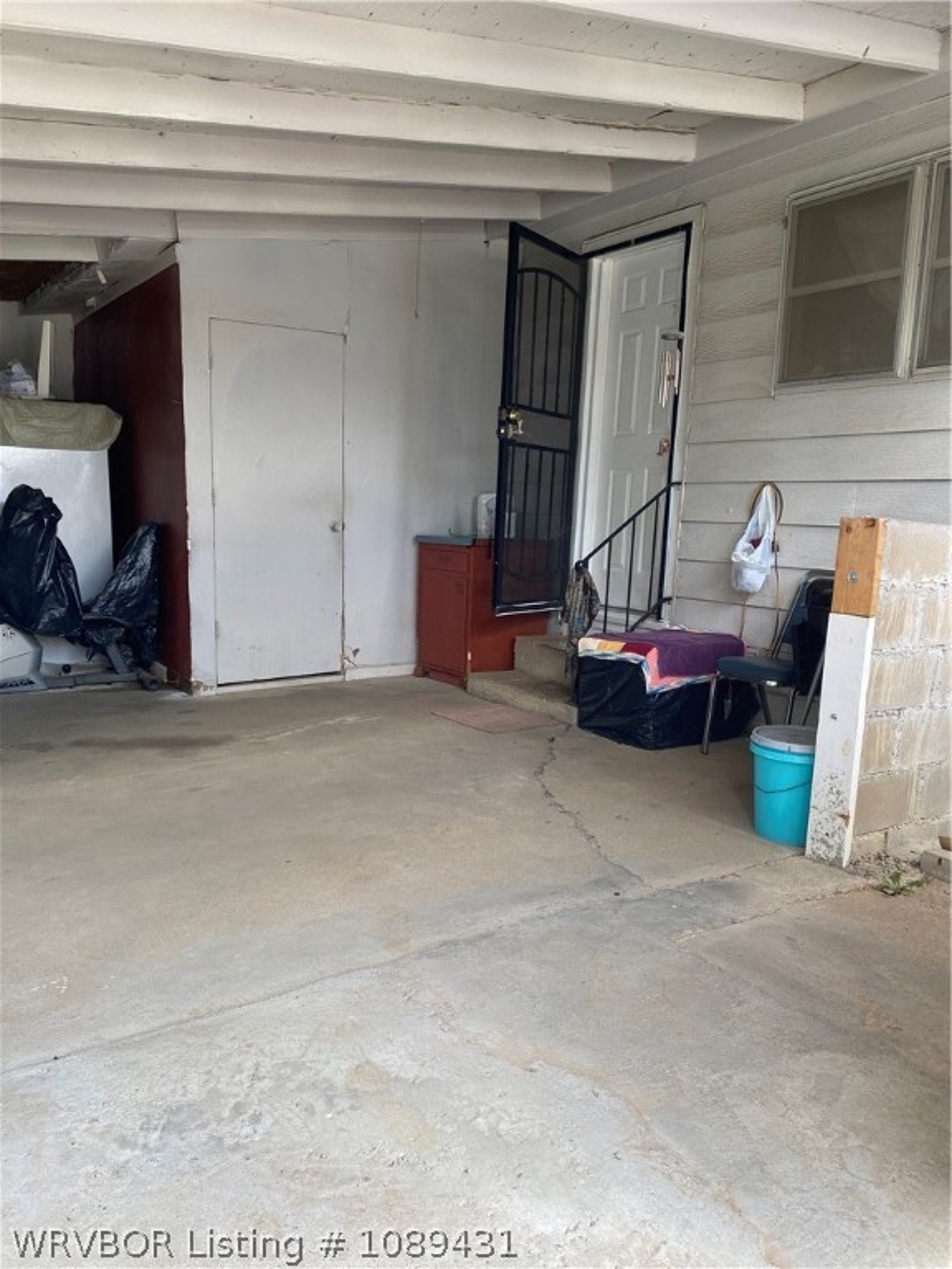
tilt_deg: -6.5
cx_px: 476
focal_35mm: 26
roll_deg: -3.1
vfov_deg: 67.3
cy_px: 634
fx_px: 953
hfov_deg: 53.1
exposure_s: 1/122
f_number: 1.8
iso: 32
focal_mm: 4.25
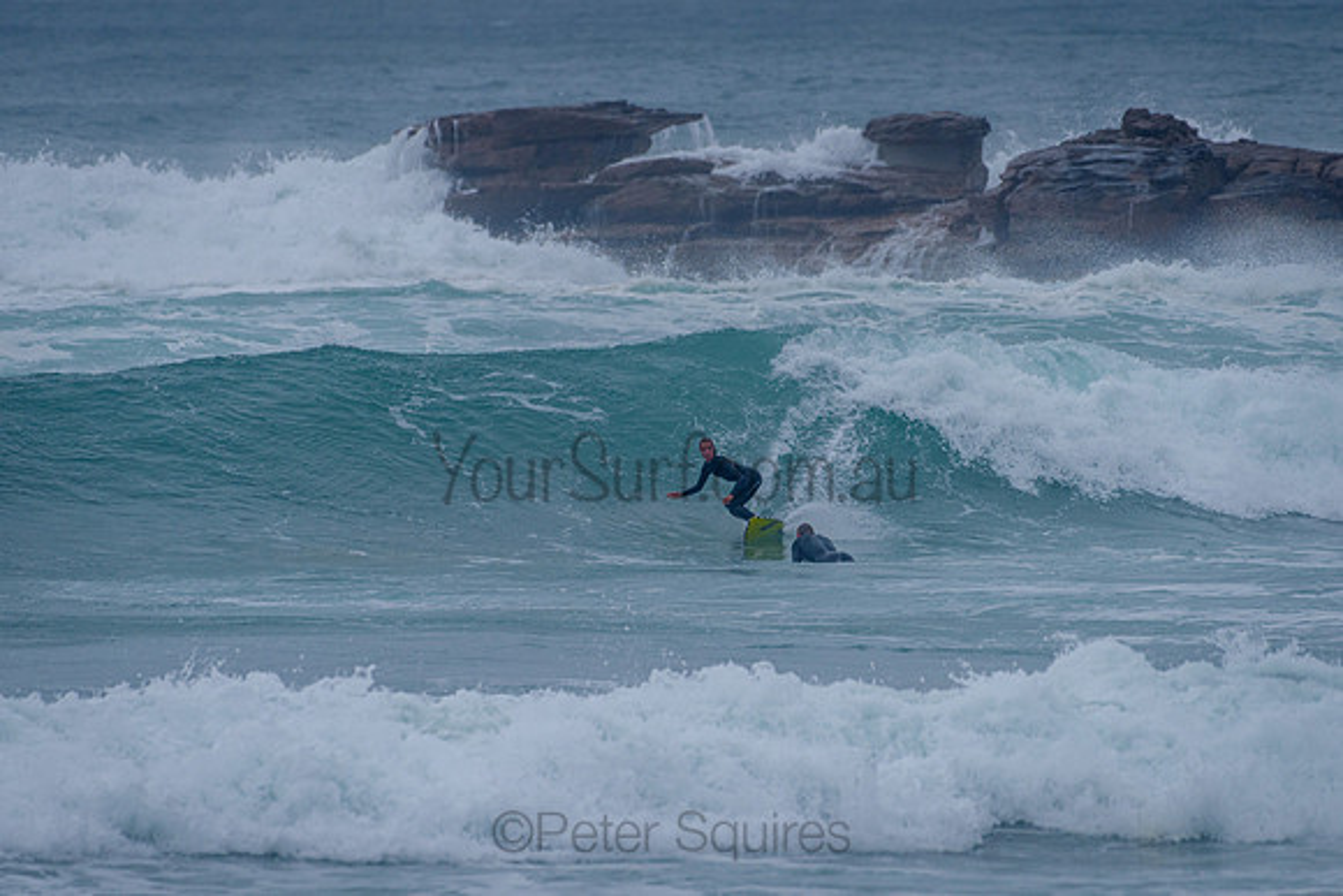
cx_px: 672
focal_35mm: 613
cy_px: 448
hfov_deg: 3.4
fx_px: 22855
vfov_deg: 2.2
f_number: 5.6
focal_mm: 500
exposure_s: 1/2000
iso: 400
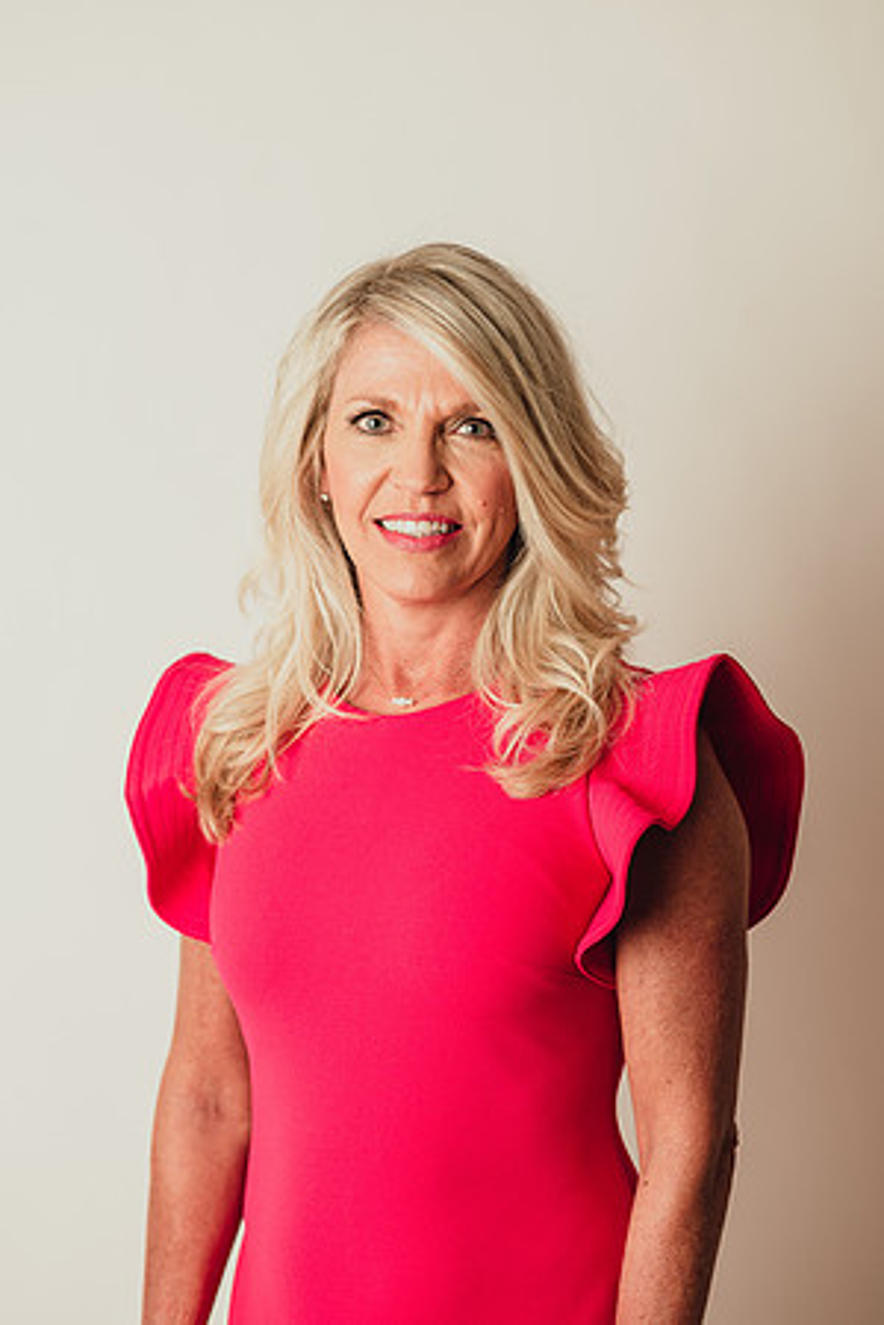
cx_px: 442
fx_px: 3131
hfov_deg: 16.1
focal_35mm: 85
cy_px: 662
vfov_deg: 23.9
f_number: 2.8
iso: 160
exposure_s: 1/160
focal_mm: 85
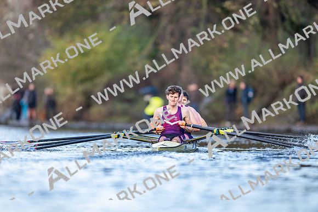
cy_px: 106
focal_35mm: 600
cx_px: 159
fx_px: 5301
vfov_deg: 2.3
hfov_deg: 3.4
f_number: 4
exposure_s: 1/2500
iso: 2000
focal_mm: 600
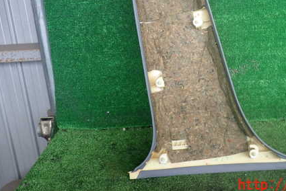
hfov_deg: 43.9
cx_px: 188
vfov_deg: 29.9
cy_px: 42
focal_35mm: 44
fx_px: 350
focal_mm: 5.4
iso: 200
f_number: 2.3
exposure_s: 1/100
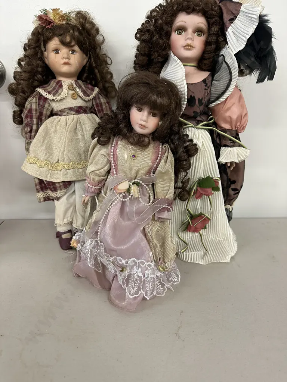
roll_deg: +0.9
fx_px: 265
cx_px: 144
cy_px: 191
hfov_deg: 56.8
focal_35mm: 24
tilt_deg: -22.5
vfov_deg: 71.6
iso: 200
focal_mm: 6.86
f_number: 1.78
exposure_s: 1/100
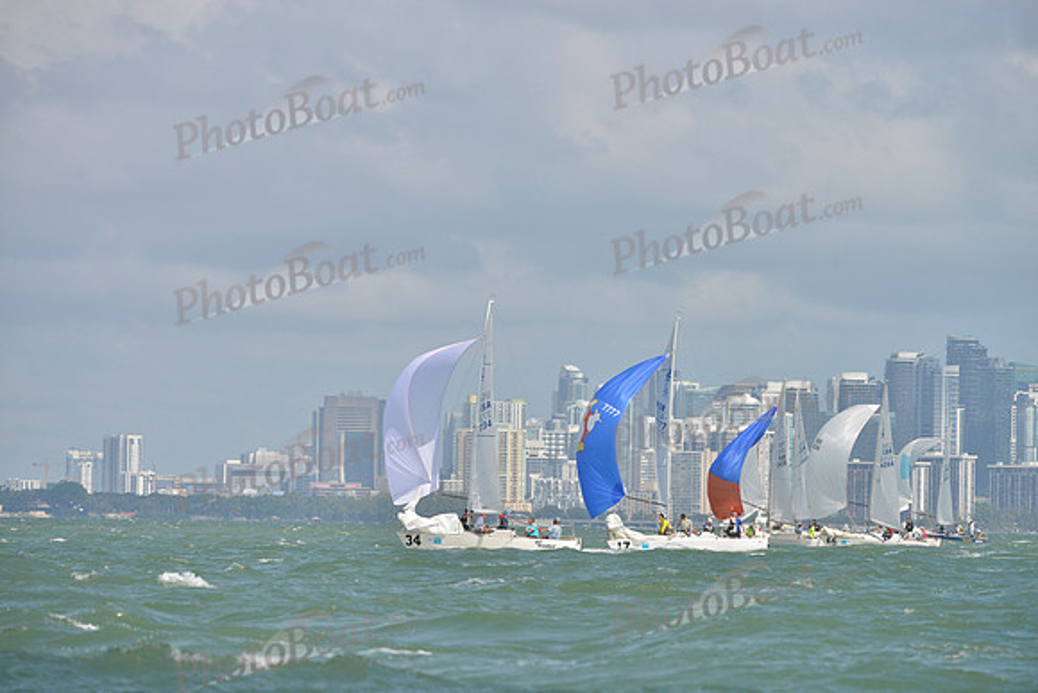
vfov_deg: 4.6
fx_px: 8652
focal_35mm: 300
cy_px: 346
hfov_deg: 6.9
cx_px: 519
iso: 280
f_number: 8
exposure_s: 1/1250
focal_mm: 300
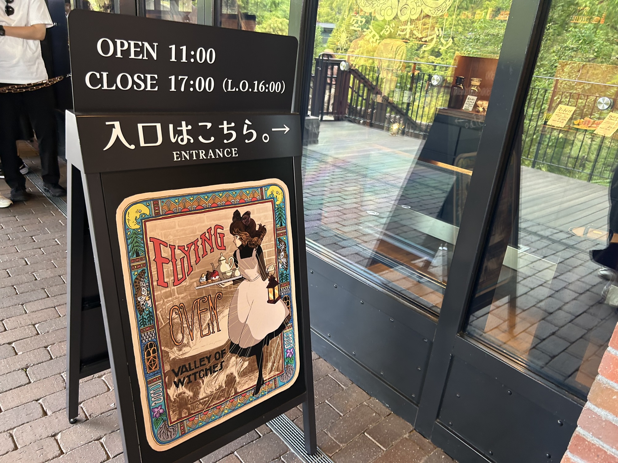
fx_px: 464
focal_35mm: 26
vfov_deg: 53.1
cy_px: 232
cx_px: 309
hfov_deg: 67.3
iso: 100
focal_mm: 5.7
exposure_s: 1/60
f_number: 1.5
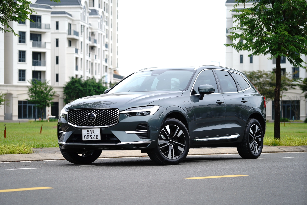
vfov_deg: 13.2
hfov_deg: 19.6
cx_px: 154
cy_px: 102
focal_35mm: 104
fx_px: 887
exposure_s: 1/320
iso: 80
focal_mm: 104
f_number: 4
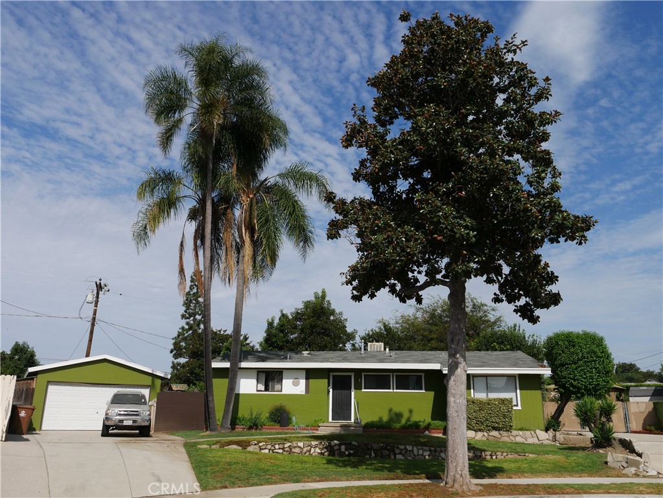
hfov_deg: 59.9
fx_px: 575
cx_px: 332
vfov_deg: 46.8
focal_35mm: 30
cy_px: 249
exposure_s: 1/800
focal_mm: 15
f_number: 8
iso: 200
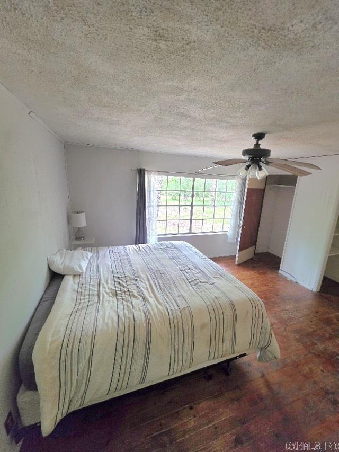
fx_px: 170
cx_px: 170
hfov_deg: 89.9
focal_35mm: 13
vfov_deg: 106.2
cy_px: 226
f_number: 1.9
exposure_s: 1/60.2
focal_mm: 2.2
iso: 400
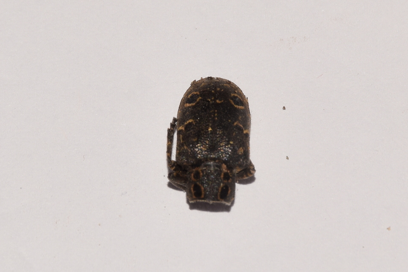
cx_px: 204
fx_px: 2380
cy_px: 136
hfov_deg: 9.8
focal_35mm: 210
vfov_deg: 6.5
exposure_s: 1/200
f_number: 16
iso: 100
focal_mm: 140
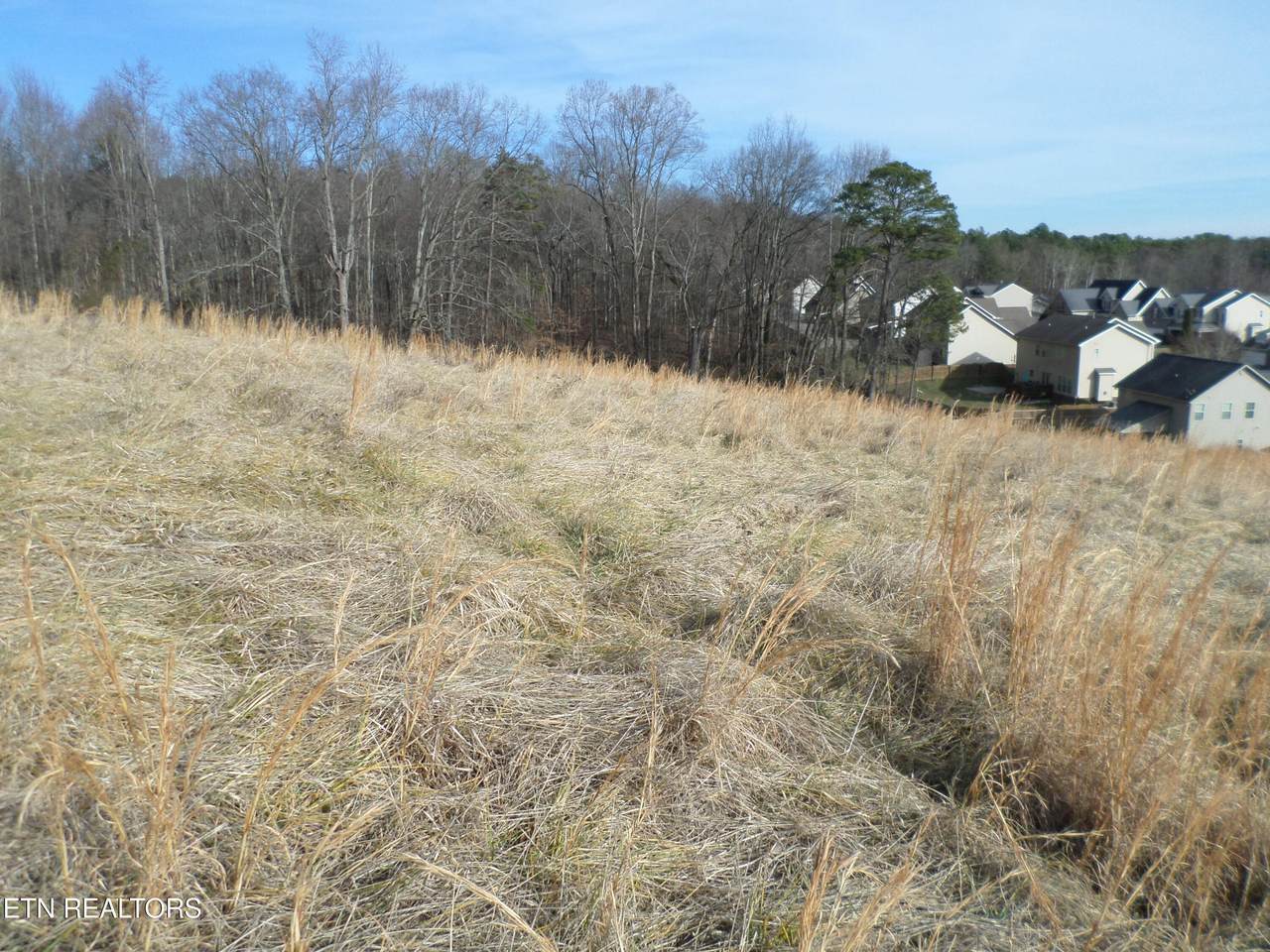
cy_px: 476
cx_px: 635
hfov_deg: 69.4
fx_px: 917
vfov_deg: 54.9
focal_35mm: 25
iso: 80
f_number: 2.5
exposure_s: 1/1500
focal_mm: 4.5
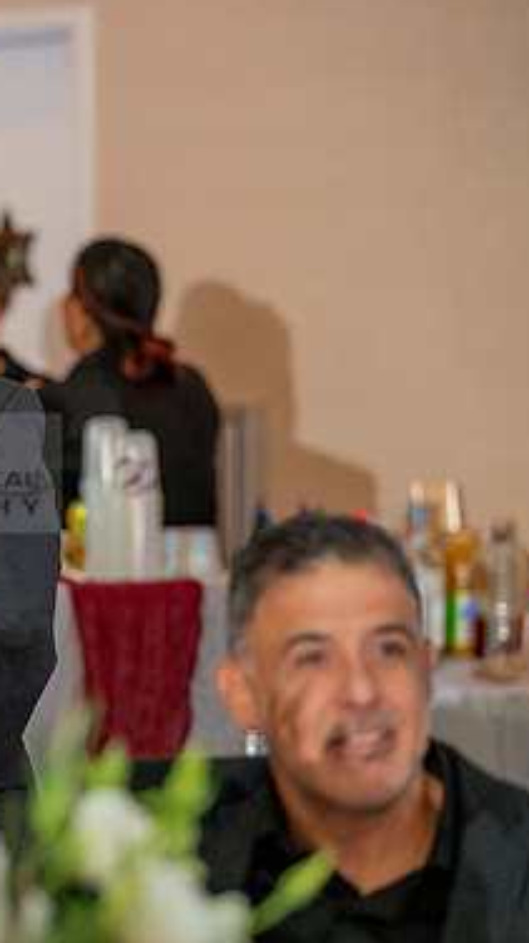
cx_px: -150
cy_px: 473
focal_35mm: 178
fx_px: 4447
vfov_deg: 12.1
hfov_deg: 6.7
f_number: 3.2
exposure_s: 1/200
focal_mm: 110
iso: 1600
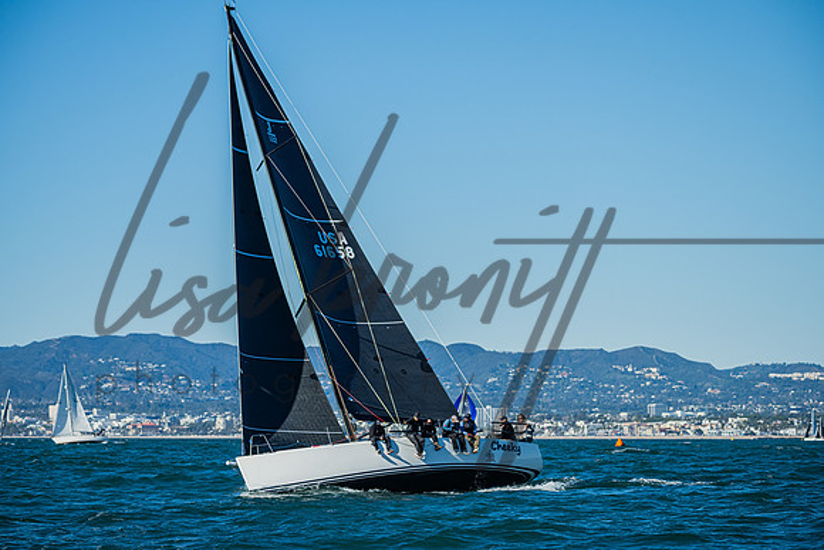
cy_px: 275
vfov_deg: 9.5
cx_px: 412
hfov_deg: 14.2
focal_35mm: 145
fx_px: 3320
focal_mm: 145
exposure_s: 1/4000
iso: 400
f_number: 5.6
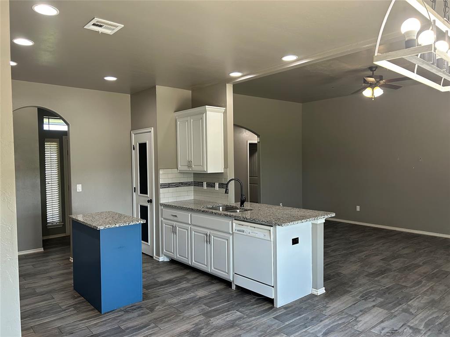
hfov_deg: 67.3
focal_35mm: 26
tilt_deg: -2.6
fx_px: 338
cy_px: 168
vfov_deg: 53.1
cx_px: 225
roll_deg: +1.4
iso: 125
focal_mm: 5.7
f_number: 1.5
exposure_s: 1/120
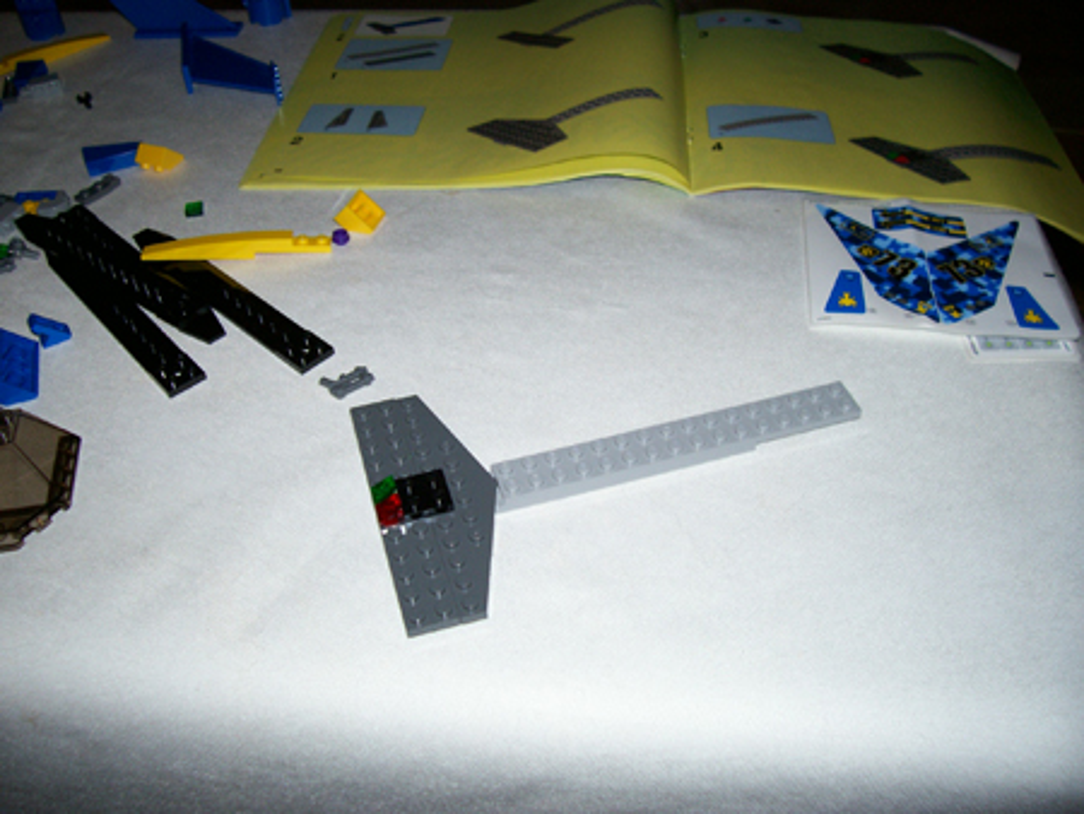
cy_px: 407
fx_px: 1065
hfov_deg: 53.9
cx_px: 542
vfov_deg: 41.8
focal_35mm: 34
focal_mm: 5.6
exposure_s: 1/64
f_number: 2.7
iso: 80
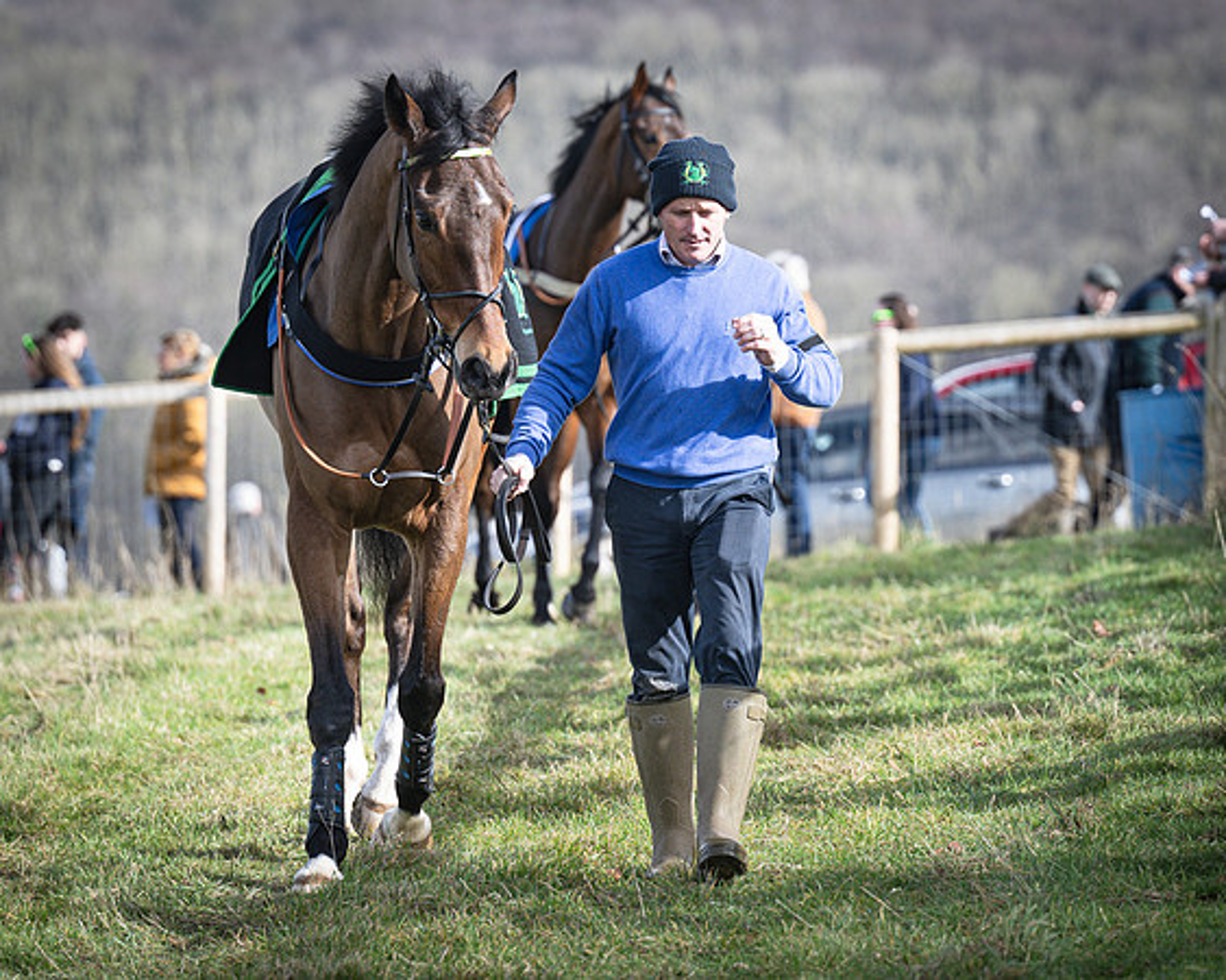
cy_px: 463
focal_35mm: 268
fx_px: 9736
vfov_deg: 5.8
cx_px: 737
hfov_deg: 7.2
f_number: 2.8
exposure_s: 1/1250
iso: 160
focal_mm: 120
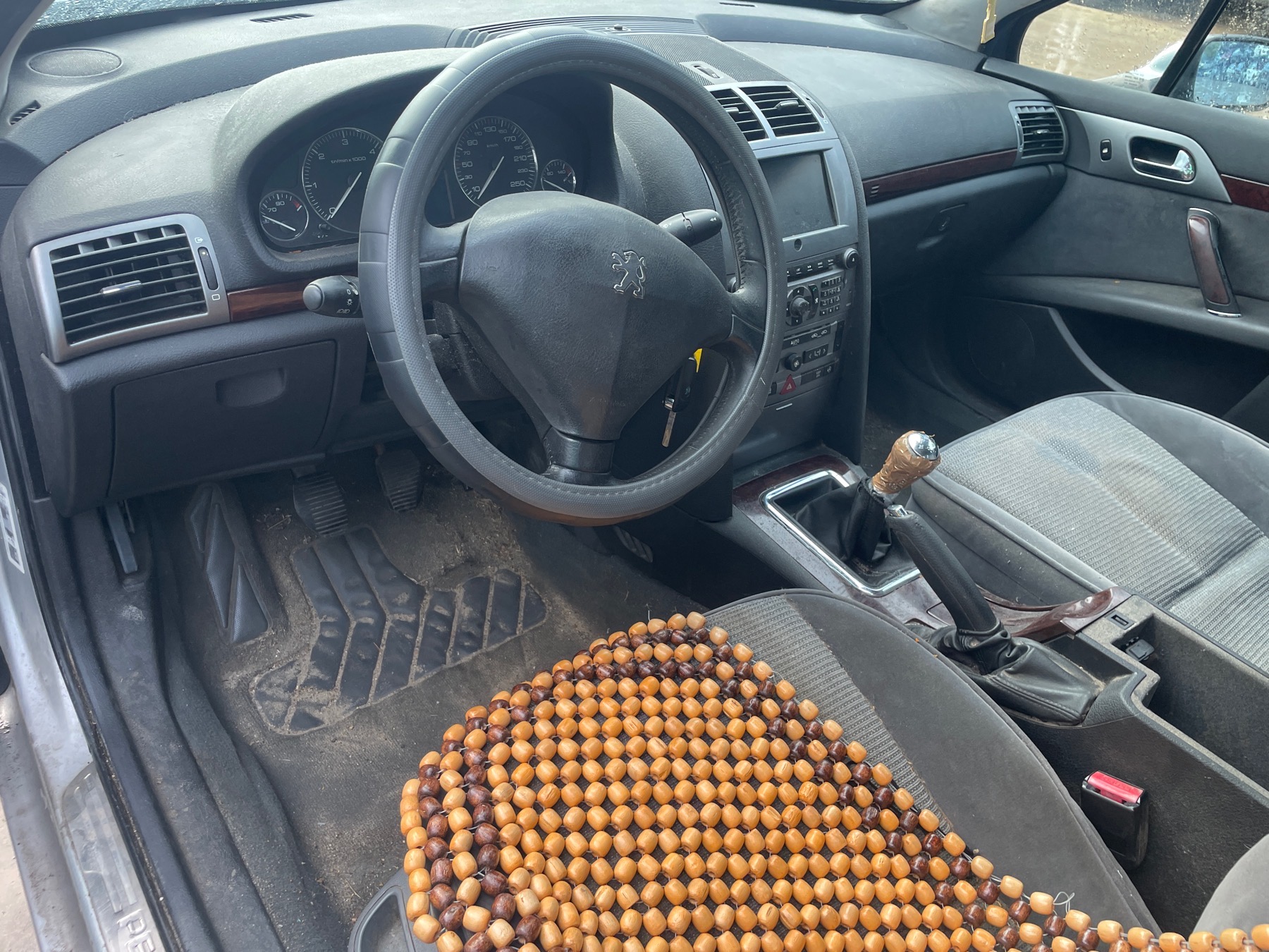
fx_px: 953
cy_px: 476
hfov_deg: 67.3
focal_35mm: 26
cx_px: 634
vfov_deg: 53.1
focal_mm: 4.2
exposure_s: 1/121
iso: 80
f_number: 1.6
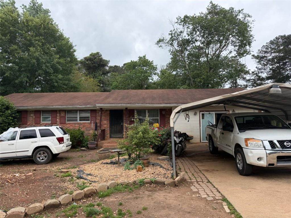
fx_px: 202
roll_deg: +1.2
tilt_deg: +2.2
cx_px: 146
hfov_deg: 71.6
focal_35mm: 24
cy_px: 109
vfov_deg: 56.8
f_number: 1.78
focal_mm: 6.76
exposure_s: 1/1493
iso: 100
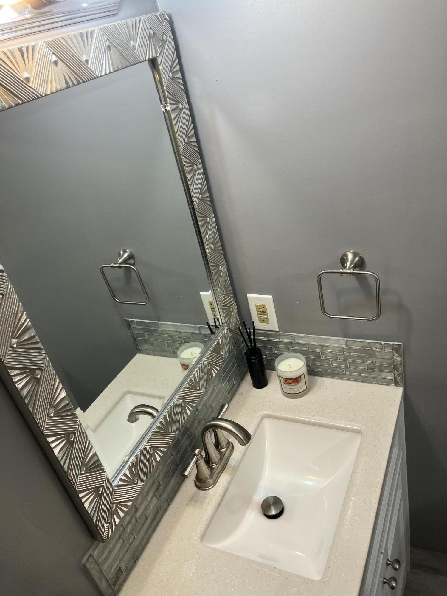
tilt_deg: -30.8
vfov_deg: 63.4
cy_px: 298
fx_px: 482
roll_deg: +15.0
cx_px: 224
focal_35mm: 28
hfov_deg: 49.7
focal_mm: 3.99
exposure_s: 1/120
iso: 64
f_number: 1.8
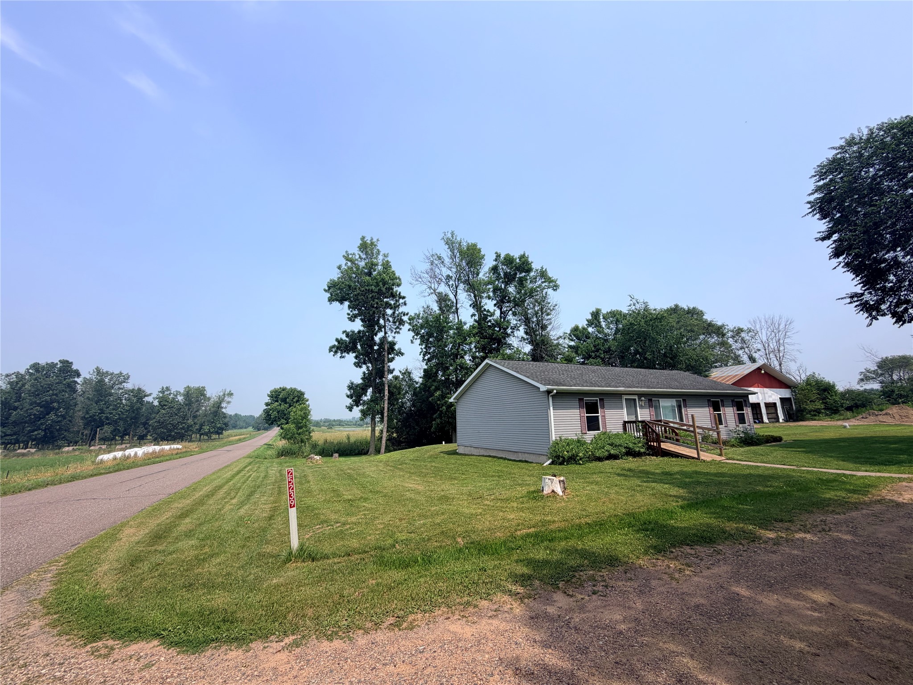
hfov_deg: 102.1
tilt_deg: +12.8
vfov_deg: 85.7
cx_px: 456
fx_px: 369
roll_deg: +1.0
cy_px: 342
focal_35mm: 14
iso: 20
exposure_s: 1/864
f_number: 2.2
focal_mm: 2.22
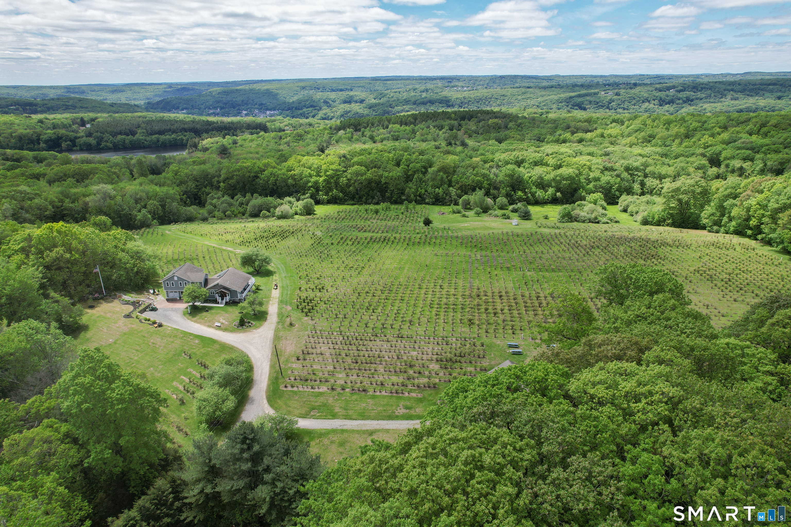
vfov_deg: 57.2
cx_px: 396
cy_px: 264
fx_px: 483
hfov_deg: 78.6
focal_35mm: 22
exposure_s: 1/1600
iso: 100
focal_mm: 8.38
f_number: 2.8
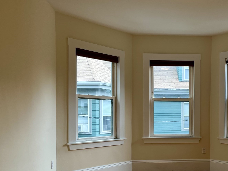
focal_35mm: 40
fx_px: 263
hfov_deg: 45.4
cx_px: 168
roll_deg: +0.6
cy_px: 118
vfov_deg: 35.5
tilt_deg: -0.1
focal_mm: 5.1
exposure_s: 1/120
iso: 32
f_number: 1.6
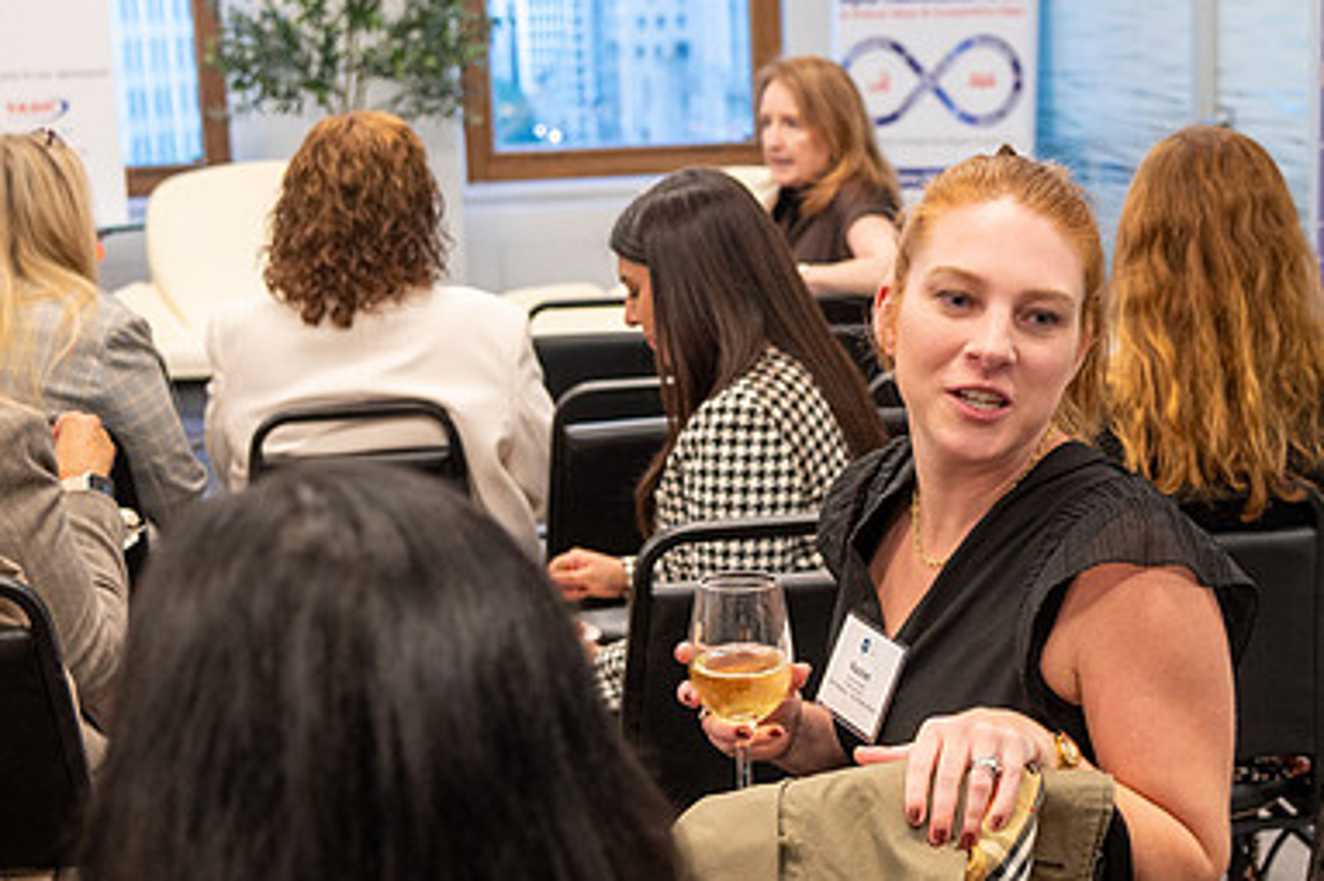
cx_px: 879
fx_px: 2426
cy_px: 536
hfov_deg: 30.3
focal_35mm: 66
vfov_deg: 20.6
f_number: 4
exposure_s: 1/100
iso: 1600
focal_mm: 40
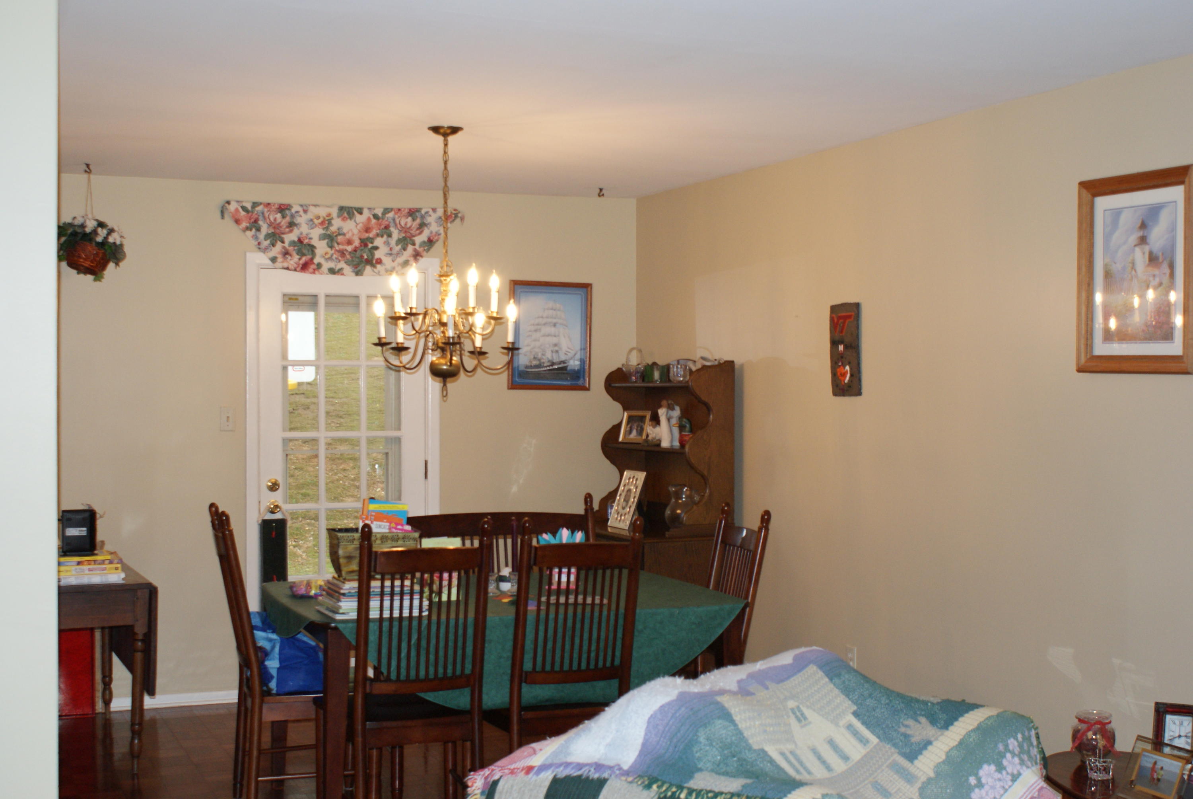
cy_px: 400
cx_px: 596
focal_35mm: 45
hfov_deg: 43.6
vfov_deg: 29.9
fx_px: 1493
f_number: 5.6
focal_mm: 30
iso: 400
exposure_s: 1/60
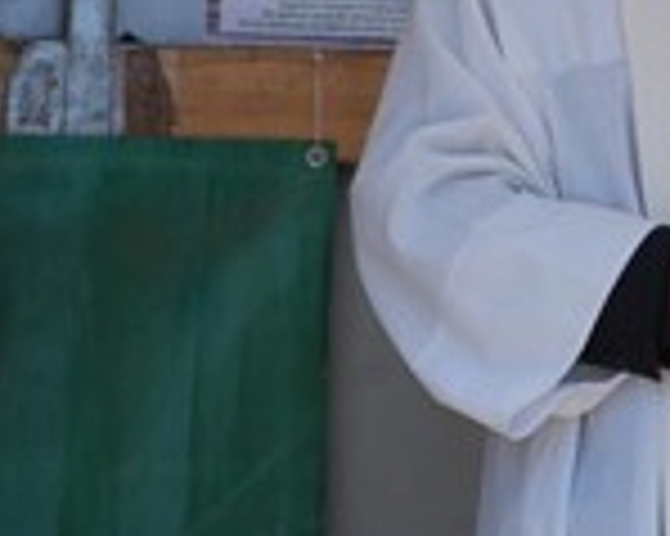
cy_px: -99
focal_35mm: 559
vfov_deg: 2.8
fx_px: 11077
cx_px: 998
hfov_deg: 3.5
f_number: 7.1
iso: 250
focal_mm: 197
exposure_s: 1/500
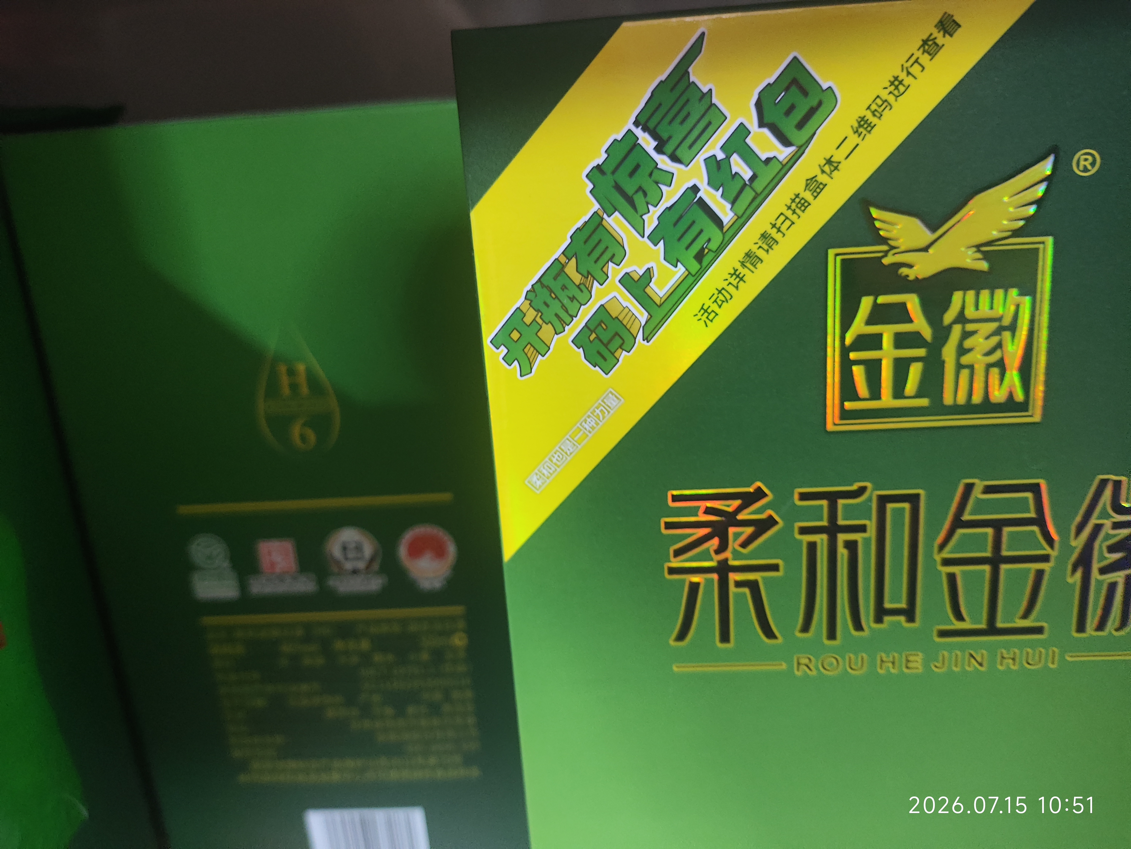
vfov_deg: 56.9
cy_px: 424
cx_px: 566
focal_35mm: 24
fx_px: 784
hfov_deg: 71.6
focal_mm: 4.68
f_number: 1.8
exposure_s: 1/25
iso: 800
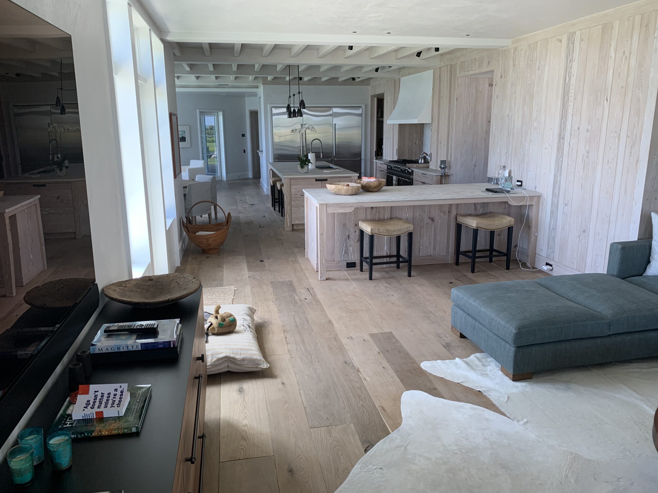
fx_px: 494
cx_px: 329
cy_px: 246
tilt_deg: -14.0
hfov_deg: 67.3
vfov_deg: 53.1
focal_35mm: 26
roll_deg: +1.1
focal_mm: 4.25
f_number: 1.8
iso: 80
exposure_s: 1/121
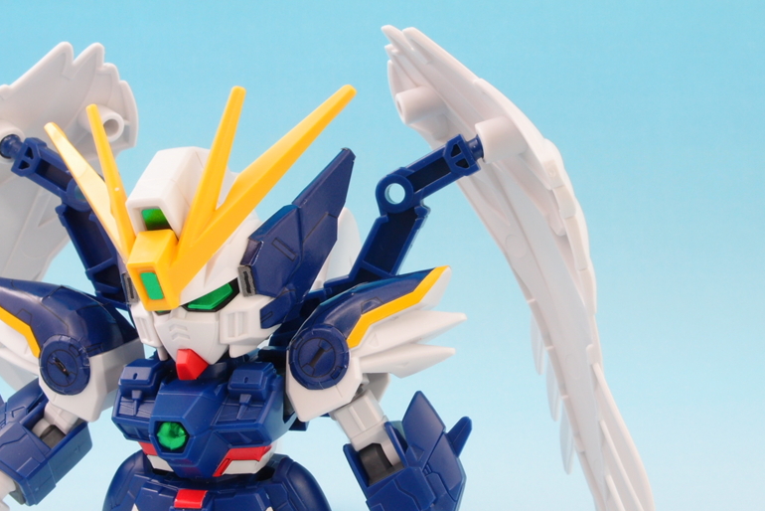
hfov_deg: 36.9
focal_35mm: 54
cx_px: 382
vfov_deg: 25.1
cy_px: 273
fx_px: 1148
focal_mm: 10.83
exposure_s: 1
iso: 100
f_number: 8
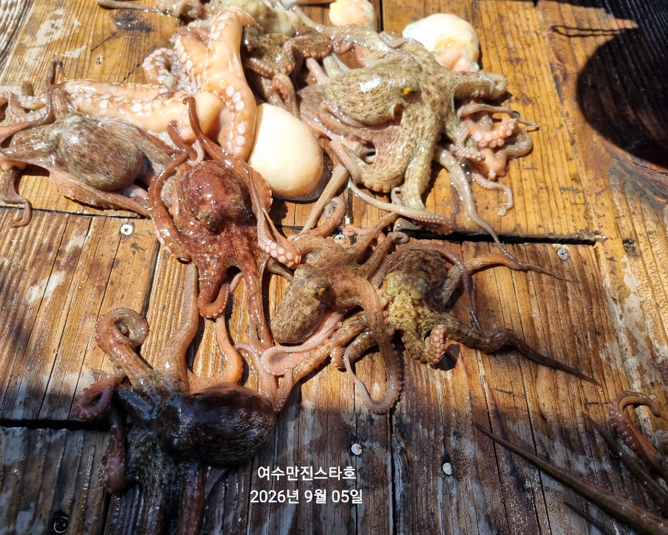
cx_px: 306
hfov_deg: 62.1
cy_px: 264
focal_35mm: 28
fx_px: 554
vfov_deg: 51.5
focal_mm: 5.4
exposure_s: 1/1528
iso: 50
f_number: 1.8
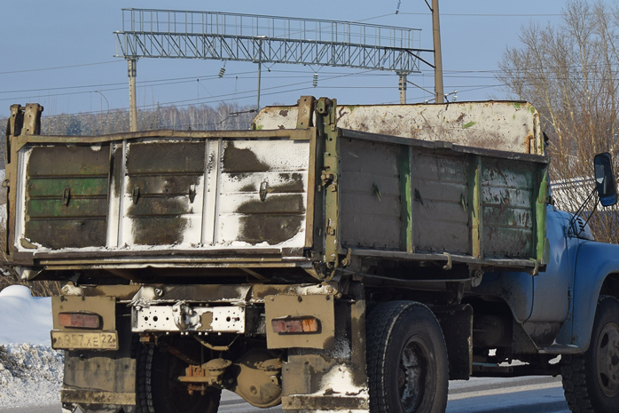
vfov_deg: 9.7
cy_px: 177
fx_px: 2438
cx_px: 357
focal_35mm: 142
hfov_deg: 14.5
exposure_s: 1/800
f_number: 6.3
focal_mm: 55
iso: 100
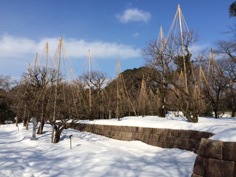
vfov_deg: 46.8
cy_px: 88
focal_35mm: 30
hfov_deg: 60.0
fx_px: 205
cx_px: 118
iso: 32
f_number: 2.2
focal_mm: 4.12
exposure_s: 1/3731
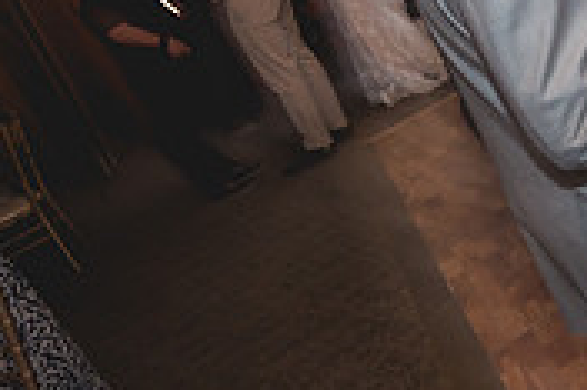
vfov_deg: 21.9
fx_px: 912
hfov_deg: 28.7
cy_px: -108
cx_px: 774
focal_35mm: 56
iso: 1000
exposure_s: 1/25
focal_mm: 17
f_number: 2.8
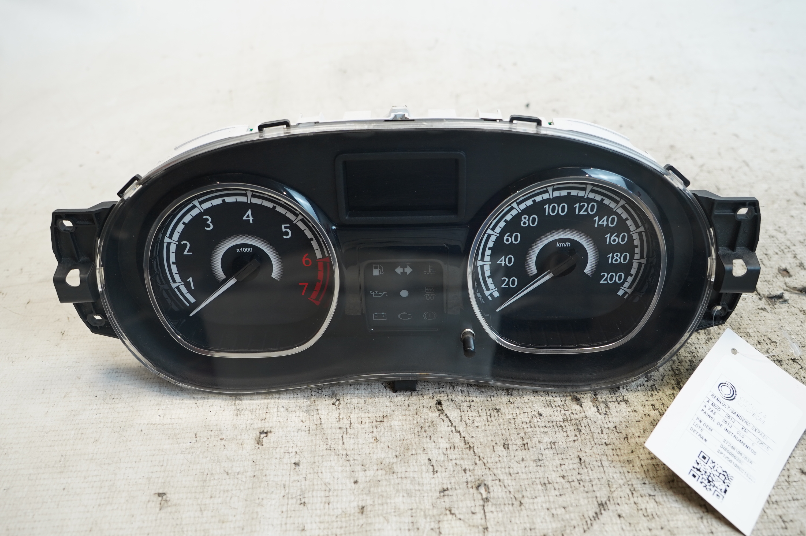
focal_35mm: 30
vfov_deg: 43.5
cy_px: 268
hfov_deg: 62.0
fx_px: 671
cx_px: 403
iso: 250
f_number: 4
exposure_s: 1/60
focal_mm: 20
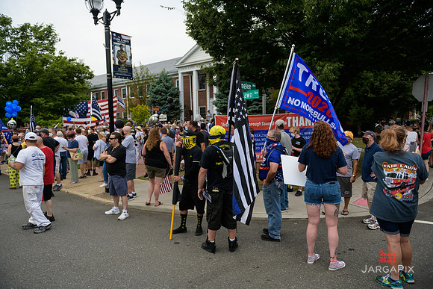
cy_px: 144
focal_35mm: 24
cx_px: 216
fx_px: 289
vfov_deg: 53.2
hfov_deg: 73.7
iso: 200
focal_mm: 24
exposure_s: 1/320
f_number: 3.2
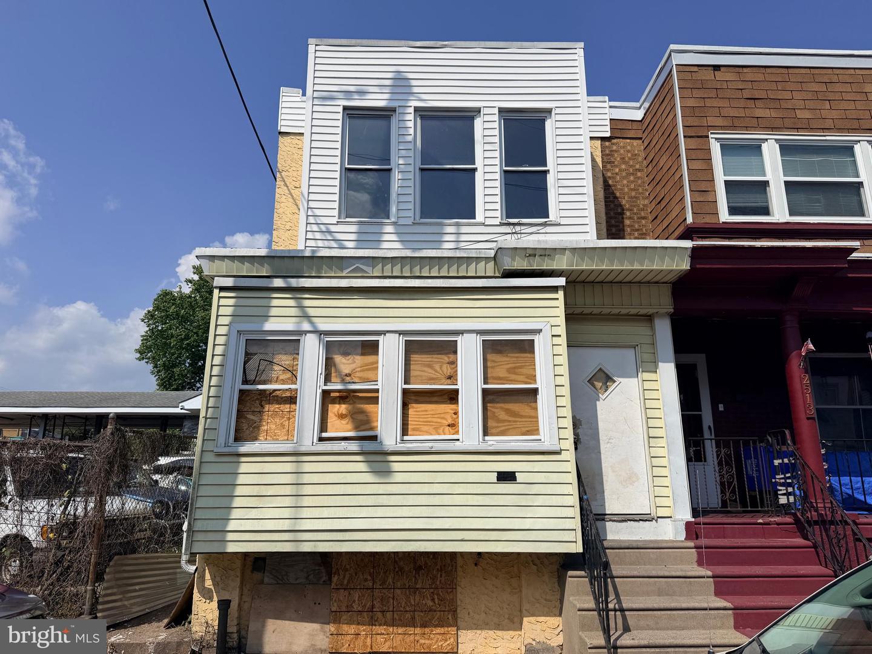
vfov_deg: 56.8
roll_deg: +0.0
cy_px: 327
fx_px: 605
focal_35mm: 24
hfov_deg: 71.6
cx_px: 436
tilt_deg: +15.4
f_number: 1.78
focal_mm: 6.76
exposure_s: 1/11905
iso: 80
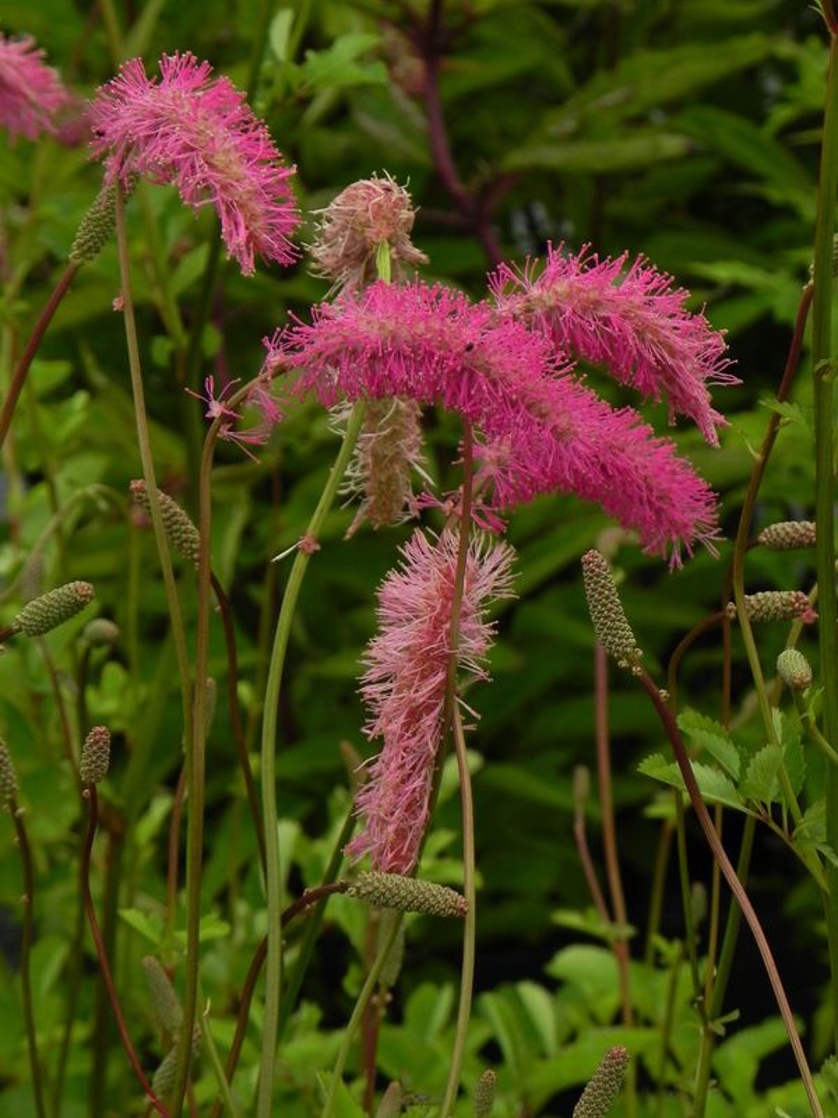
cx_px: 419
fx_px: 5229
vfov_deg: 12.2
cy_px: 559
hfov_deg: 9.2
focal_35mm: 162
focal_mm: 28.8
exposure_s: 1/250
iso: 160
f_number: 5
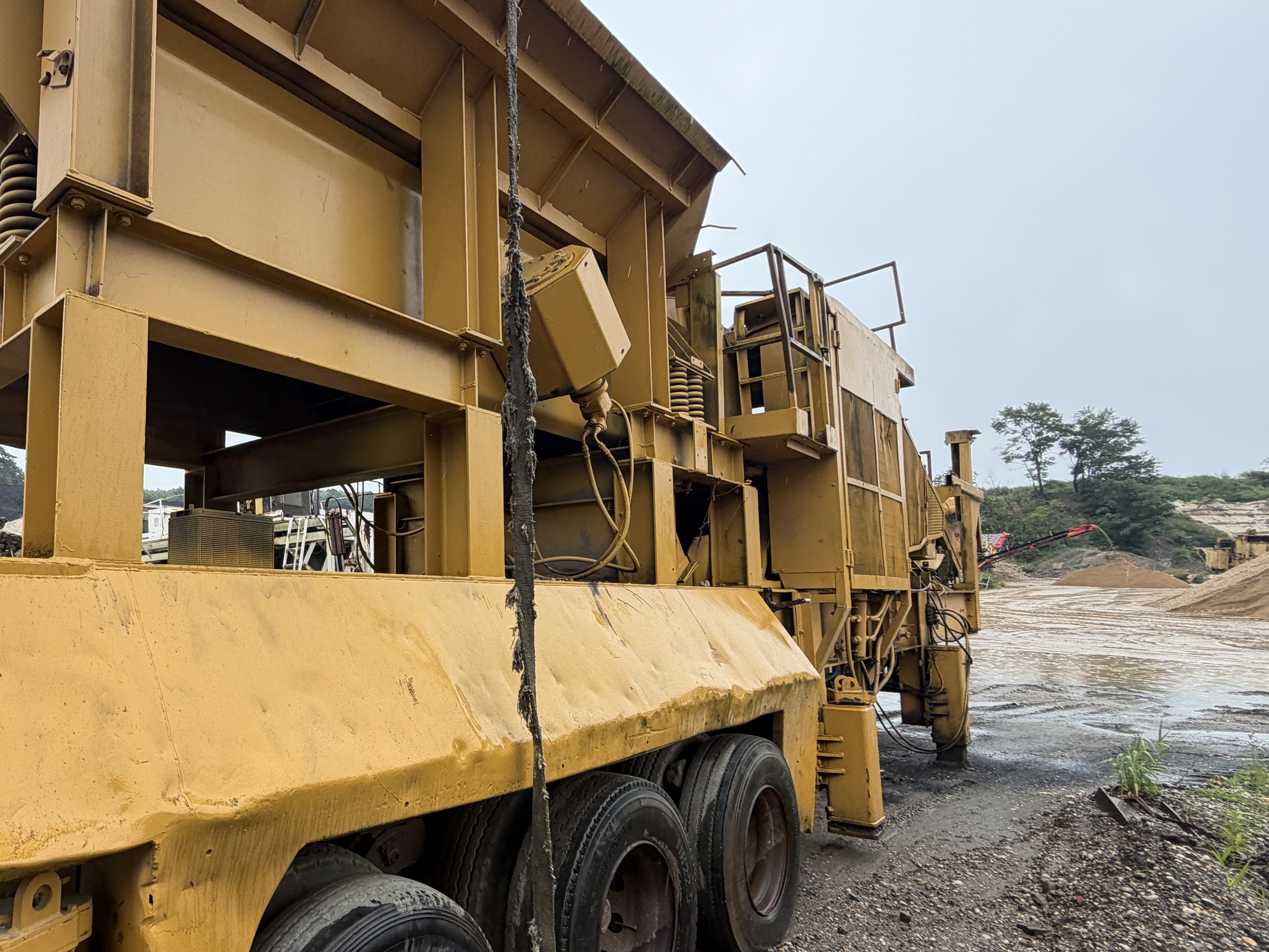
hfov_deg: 74.1
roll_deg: +1.2
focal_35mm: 21
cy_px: 535
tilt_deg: +2.2
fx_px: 770
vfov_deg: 63.2
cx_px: 337
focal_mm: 2.22
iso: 50
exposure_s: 1/291
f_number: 2.2
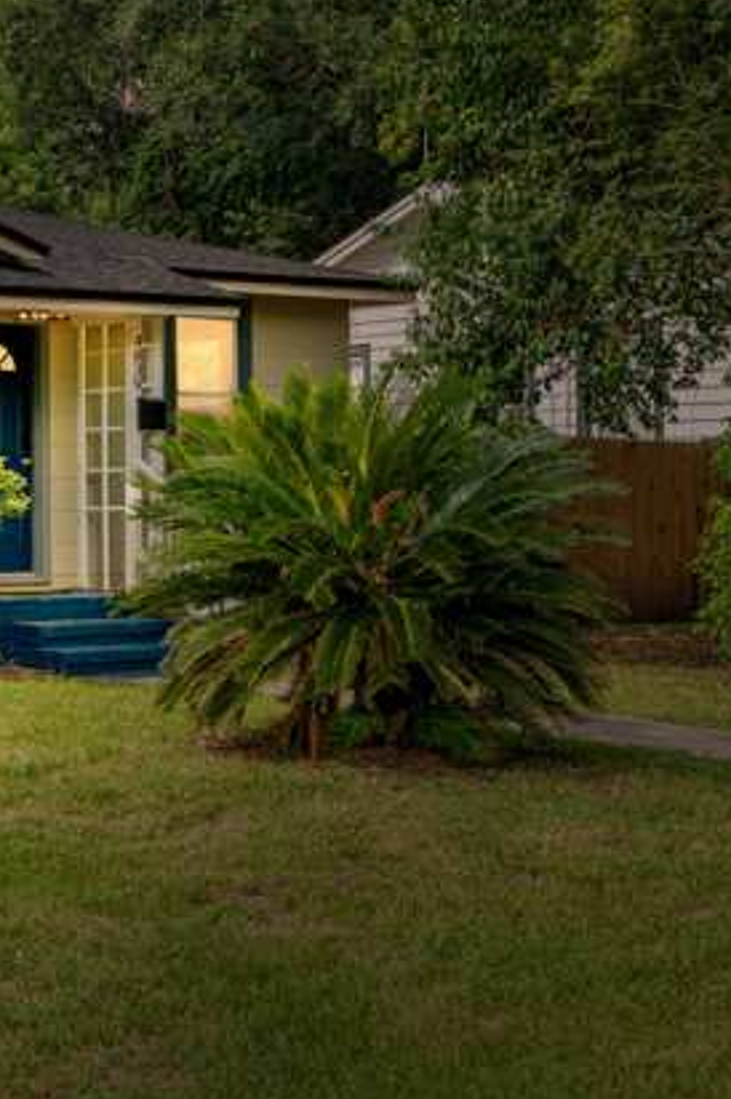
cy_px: 476
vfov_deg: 29.6
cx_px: -264
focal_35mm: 68
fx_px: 2074
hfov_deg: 18.4
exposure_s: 1/15
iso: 200
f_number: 8
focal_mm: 35
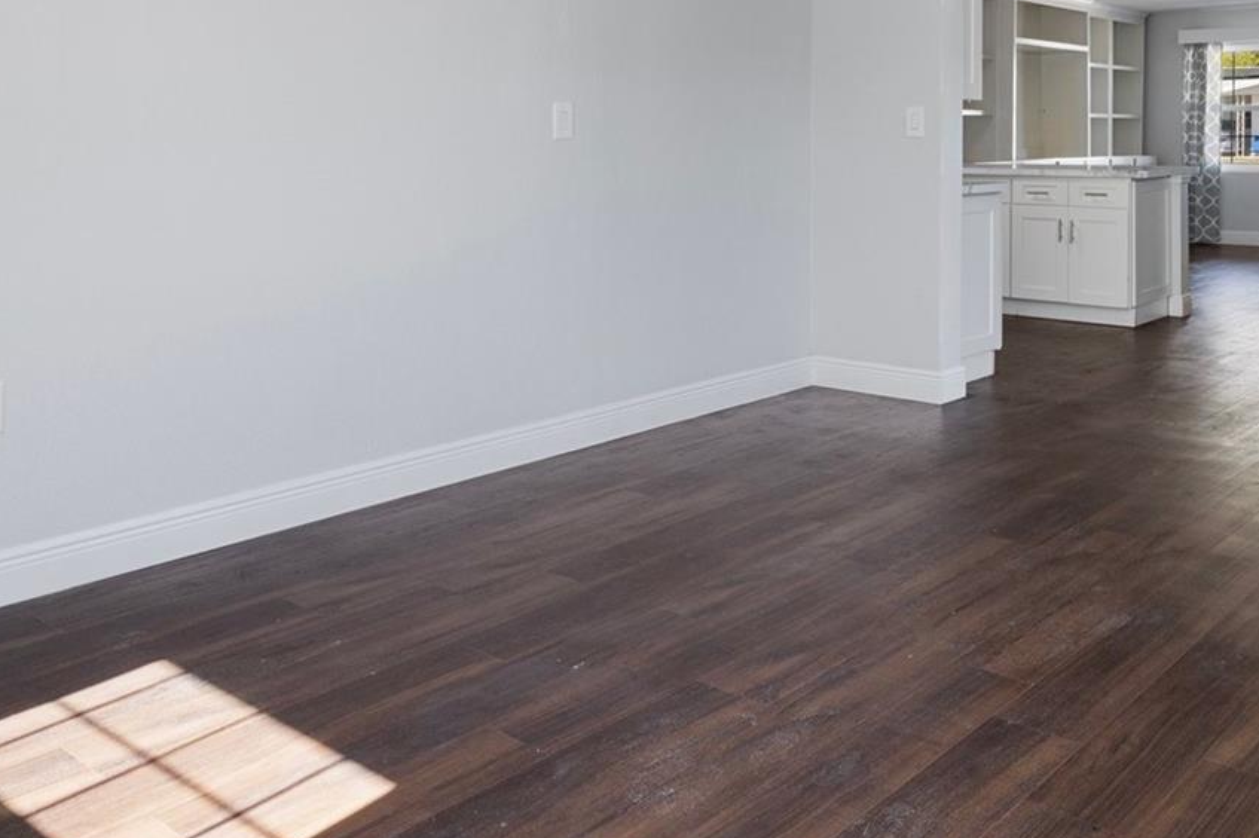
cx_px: 746
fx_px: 1189
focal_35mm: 34
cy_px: 150
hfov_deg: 55.5
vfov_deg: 37.3
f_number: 8
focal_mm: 12
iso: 320
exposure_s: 1/3
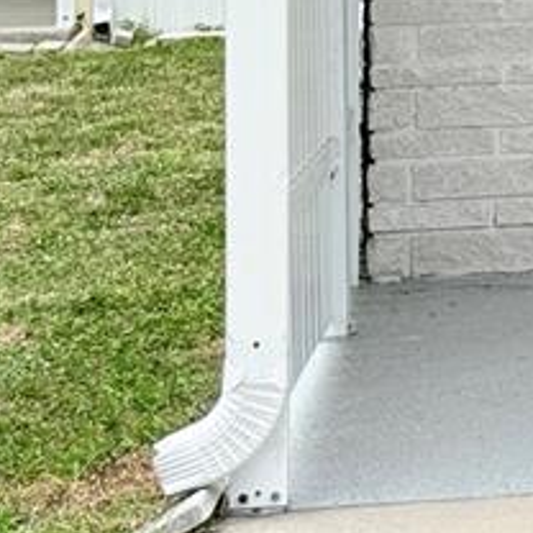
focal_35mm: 209
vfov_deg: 8.2
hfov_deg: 7.9
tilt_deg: +0.7
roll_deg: +0.5
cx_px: 1199
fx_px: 3641
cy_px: -259
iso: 64
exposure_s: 1/3891
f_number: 1.78
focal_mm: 6.76
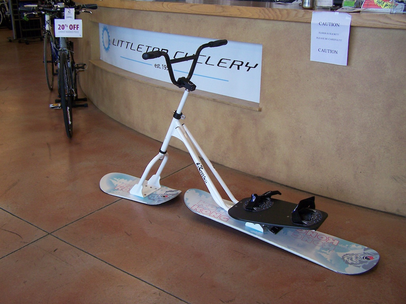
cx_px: 203
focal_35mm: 38
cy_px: 152
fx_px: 446
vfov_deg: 37.7
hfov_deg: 49.0
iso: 160
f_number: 2.8
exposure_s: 1/60
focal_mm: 6.3
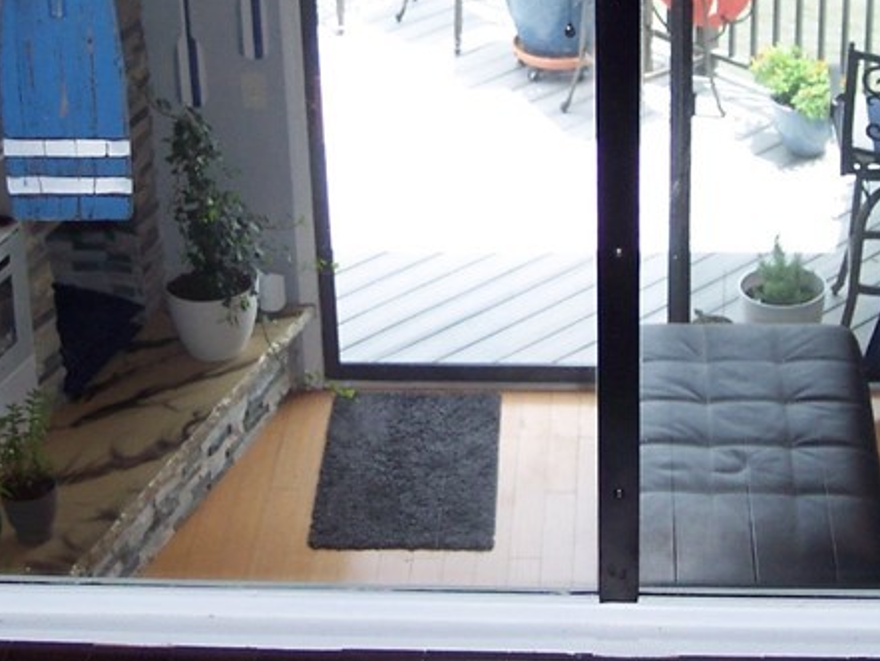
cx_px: 496
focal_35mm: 88
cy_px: 54
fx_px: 2238
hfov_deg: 22.2
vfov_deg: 16.6
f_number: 2.8
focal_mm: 8
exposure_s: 1/250
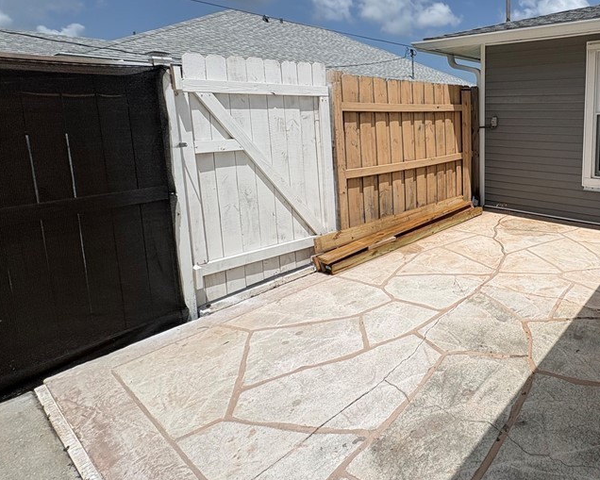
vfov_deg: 61.8
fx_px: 391
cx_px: 477
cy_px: 165
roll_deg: +0.6
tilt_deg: -7.0
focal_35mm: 22
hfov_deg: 68.1
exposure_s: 1/5263
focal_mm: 2.22
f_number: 2.2
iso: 50
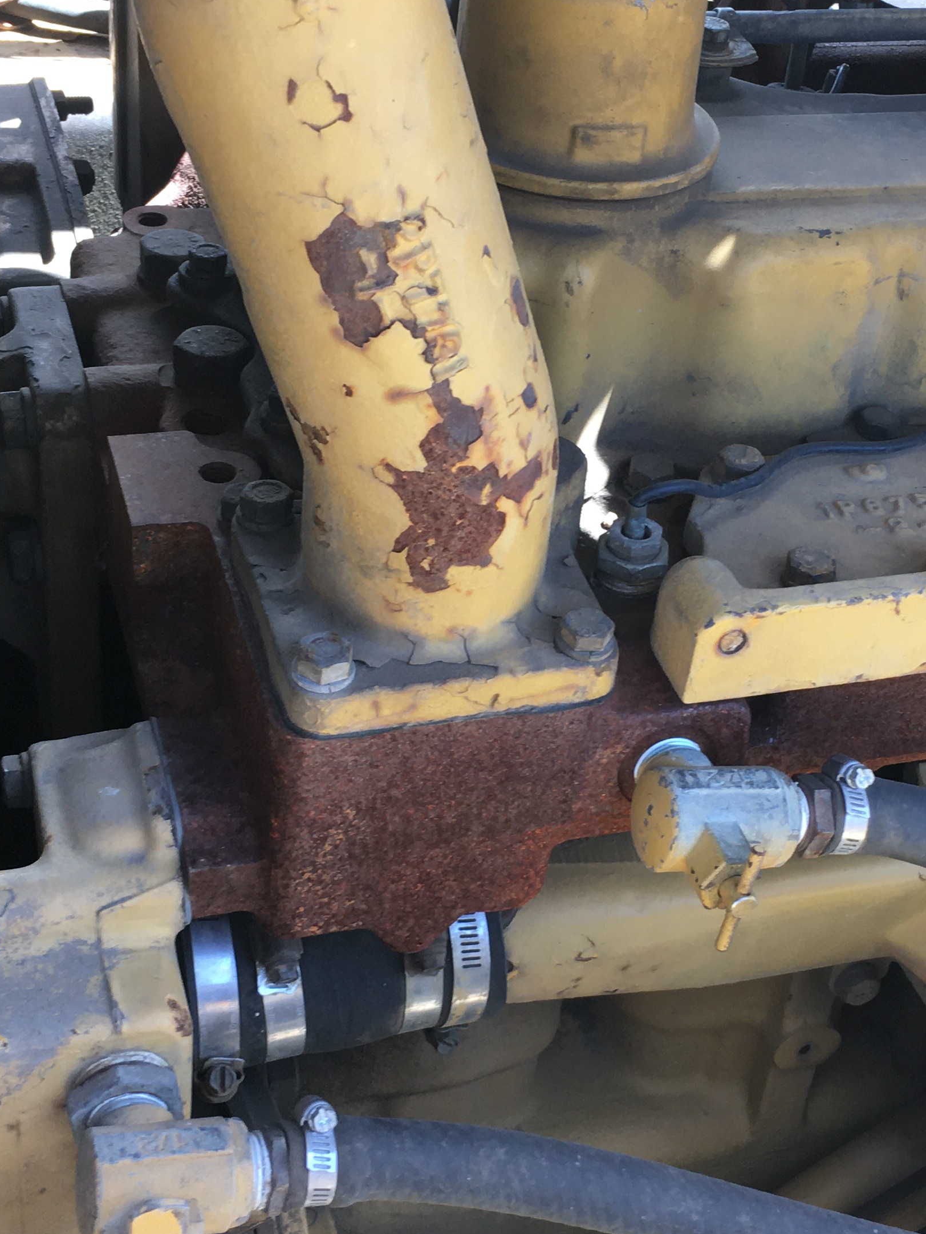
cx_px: 580
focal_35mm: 54
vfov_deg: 35.5
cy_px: 618
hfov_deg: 26.9
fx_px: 1926
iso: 40
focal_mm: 4.15
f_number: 2.2
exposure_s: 1/120
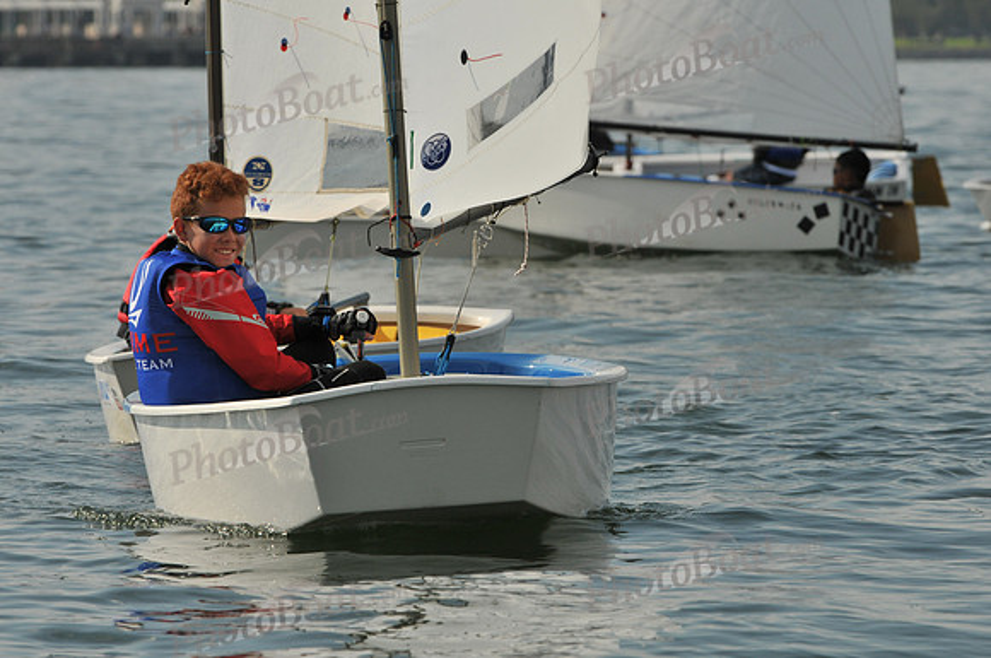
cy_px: 329
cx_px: 496
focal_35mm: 420
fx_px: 11545
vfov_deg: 3.3
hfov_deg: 4.9
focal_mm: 280
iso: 200
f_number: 11
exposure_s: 1/640
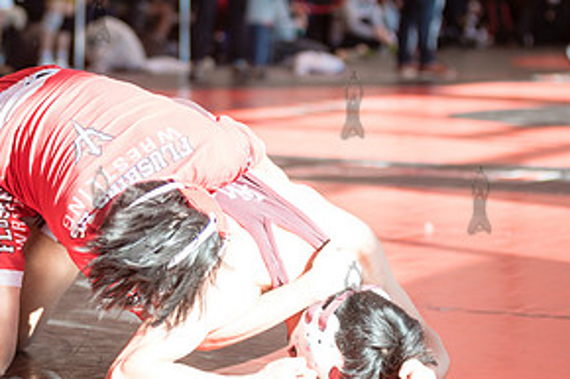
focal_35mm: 160
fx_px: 2532
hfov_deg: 12.8
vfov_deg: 8.6
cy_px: 199
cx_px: 98
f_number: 4
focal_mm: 80
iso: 400
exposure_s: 1/400
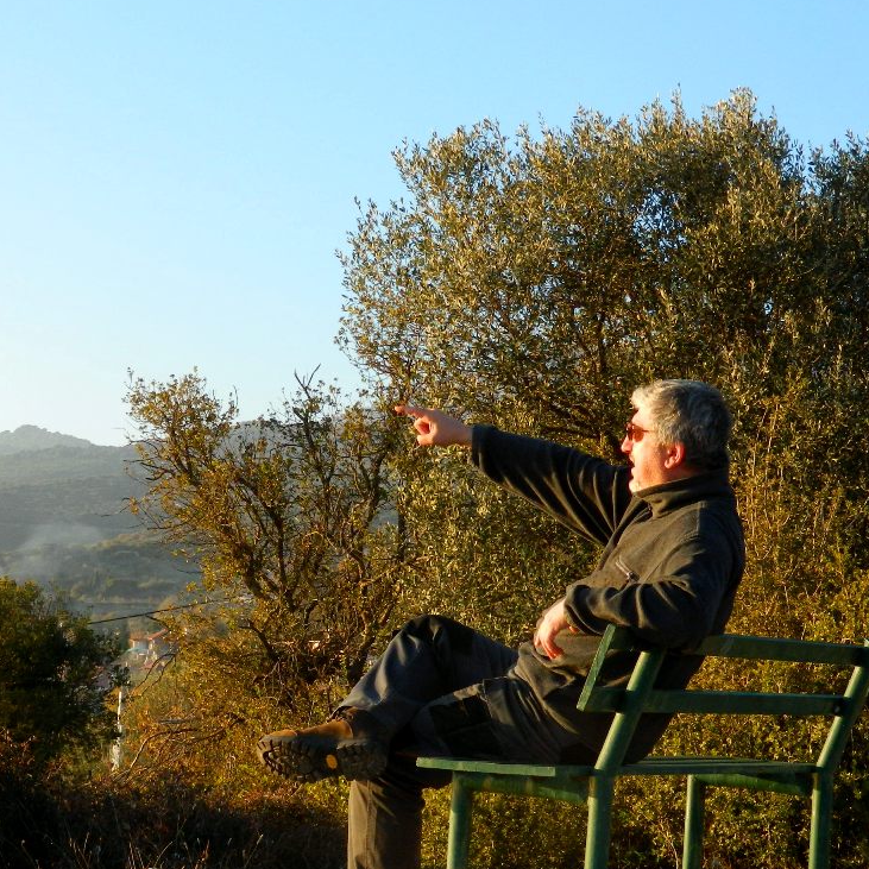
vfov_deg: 19.3
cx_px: 278
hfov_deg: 19.2
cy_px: 545
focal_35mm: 90
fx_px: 2556
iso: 180
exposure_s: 1/400
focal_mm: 10.2
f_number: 3.8
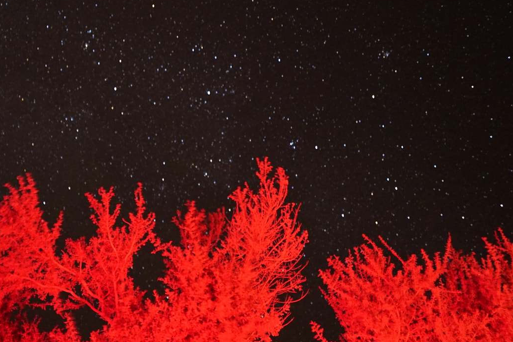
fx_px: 727
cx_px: 132
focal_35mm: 51
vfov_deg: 26.2
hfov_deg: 38.0
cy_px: 91
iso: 2000
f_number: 4
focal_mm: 33
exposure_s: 30
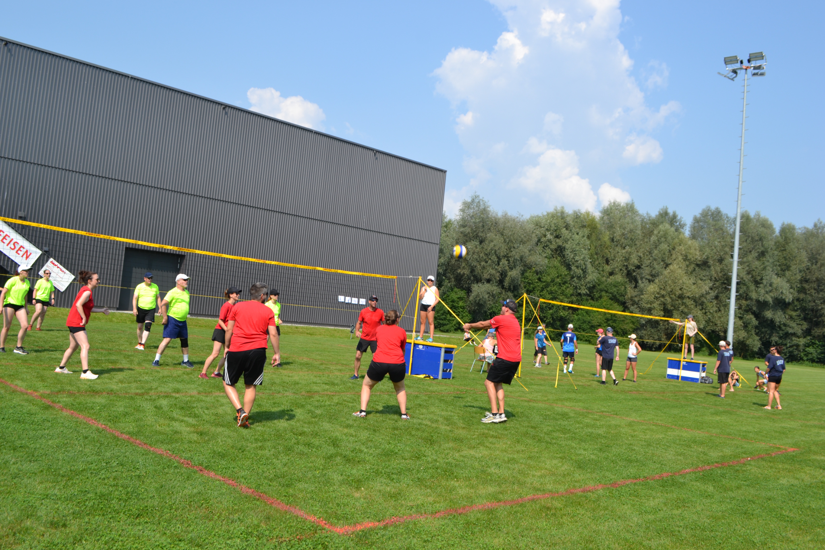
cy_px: 275
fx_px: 756
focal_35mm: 33
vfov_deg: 40.0
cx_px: 412
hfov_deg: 57.2
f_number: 8
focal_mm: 22
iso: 100
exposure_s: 1/250
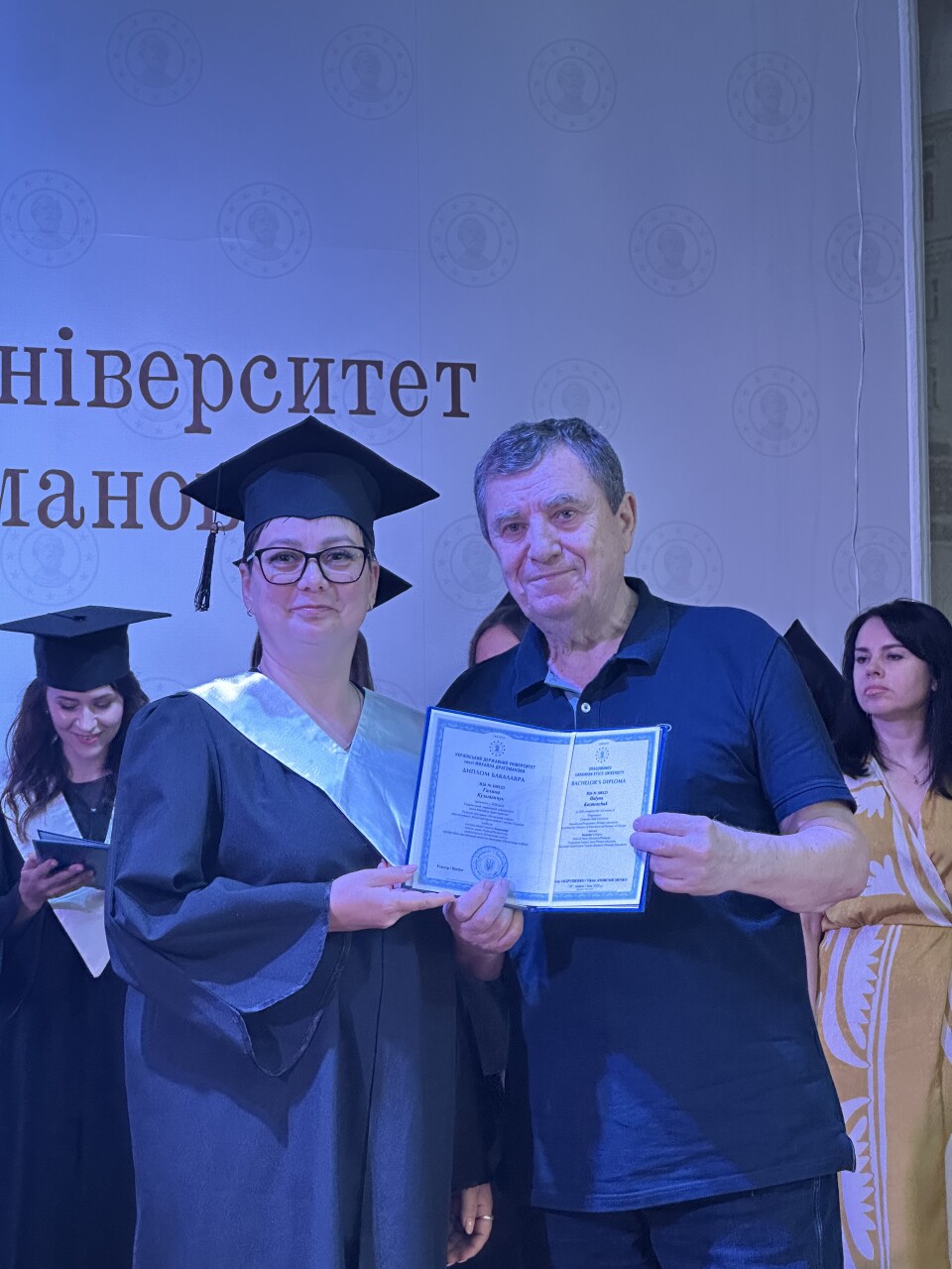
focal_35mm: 77
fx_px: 2824
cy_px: 634
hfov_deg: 19.1
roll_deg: -0.5
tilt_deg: +6.3
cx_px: 476
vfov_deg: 25.3
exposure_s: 1/50
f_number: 2.8
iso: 250
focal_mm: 9
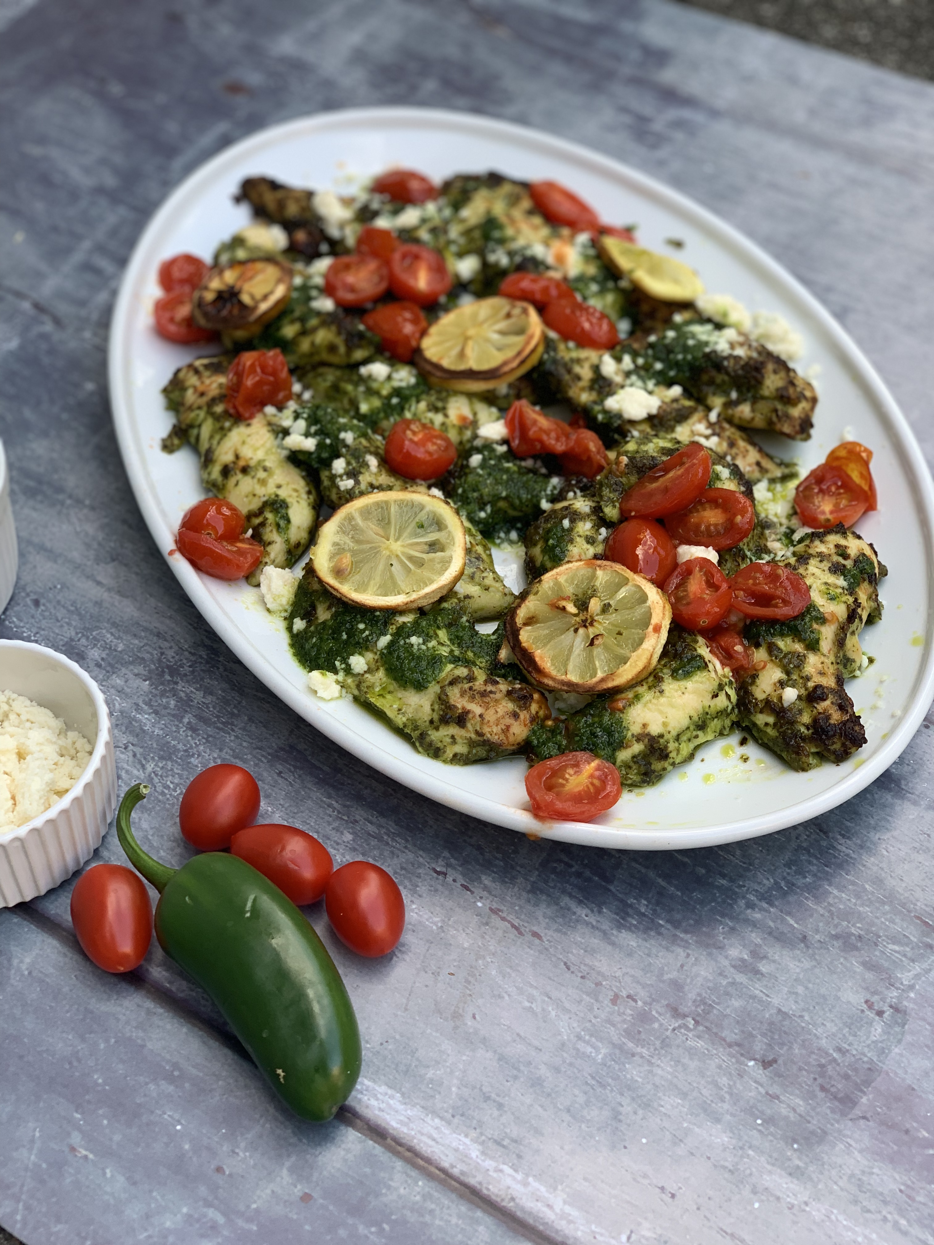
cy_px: 622
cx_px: 467
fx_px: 1871
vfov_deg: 36.8
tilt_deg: -45.7
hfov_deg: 28.0
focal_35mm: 52
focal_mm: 6
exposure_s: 1/122
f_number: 2.4
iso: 32
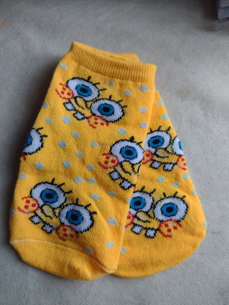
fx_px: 238
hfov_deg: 51.4
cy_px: 152
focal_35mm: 27
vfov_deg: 65.3
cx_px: 114
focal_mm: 4.71
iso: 213
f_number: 1.7
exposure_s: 1/50
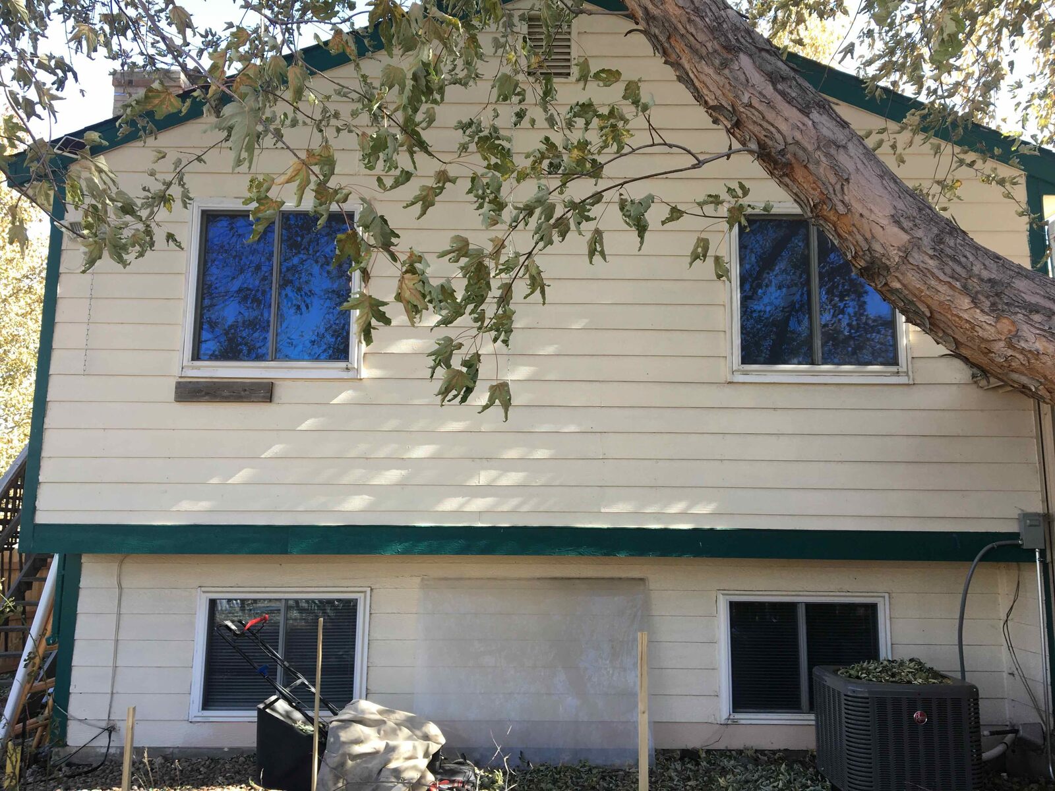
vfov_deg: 48.2
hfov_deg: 61.7
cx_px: 528
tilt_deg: +7.9
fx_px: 884
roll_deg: -1.4
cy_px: 396
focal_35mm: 29
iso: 25
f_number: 2.2
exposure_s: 1/123
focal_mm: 4.15
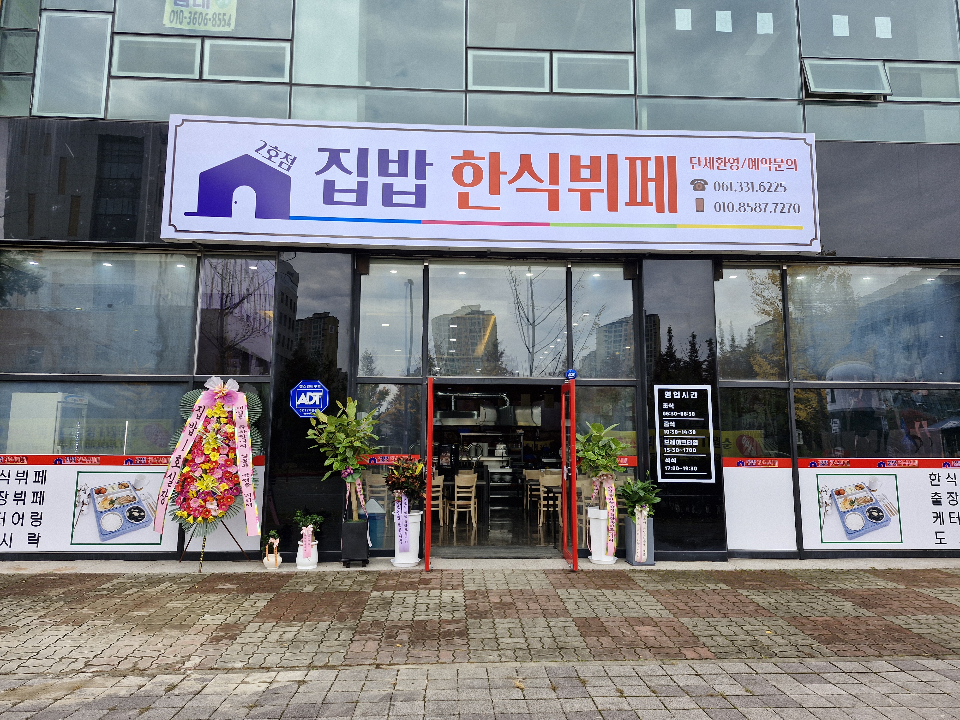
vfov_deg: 58.9
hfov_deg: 73.9
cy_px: 360
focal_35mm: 23
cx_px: 480
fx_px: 638
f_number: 1.8
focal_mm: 5.54
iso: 50
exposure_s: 1/540
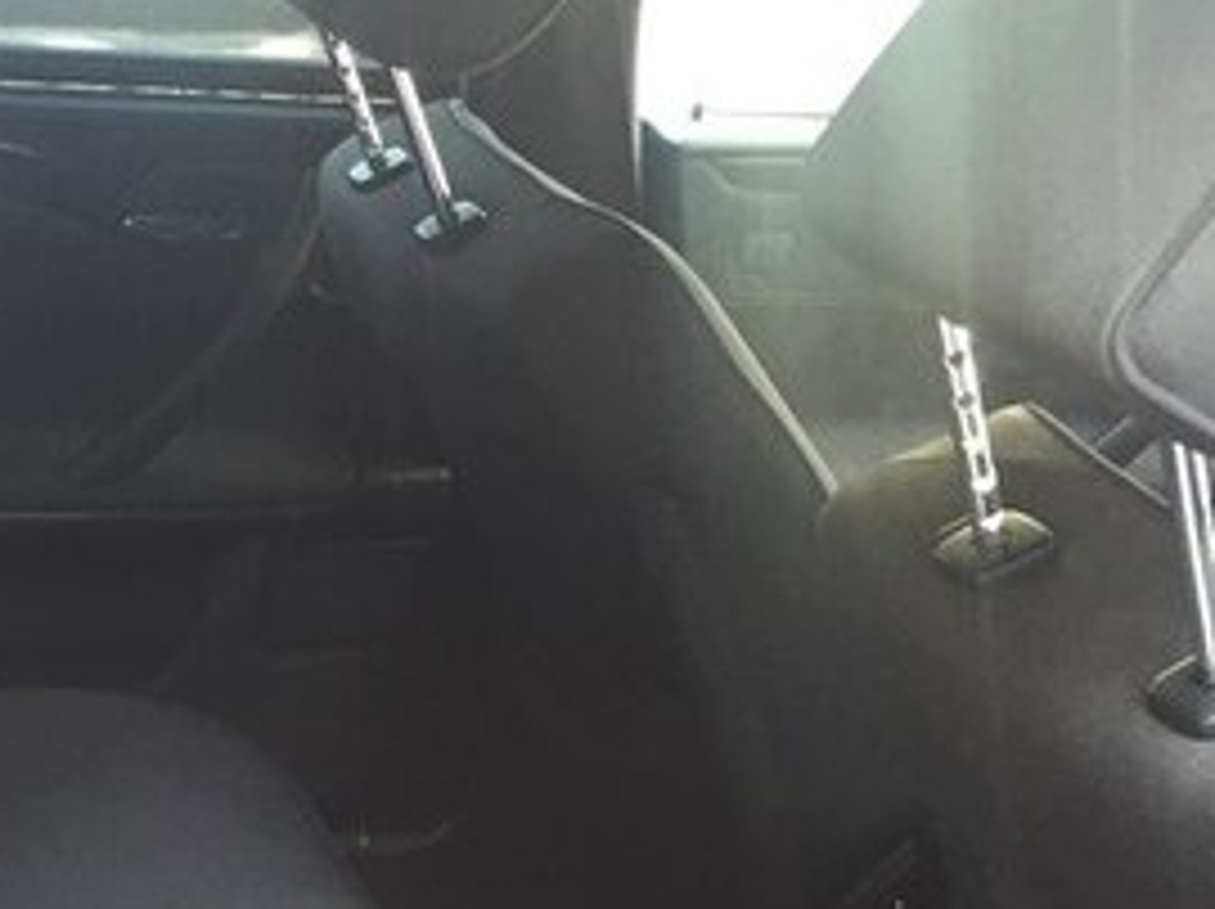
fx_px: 2490
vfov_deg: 19.4
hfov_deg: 27.0
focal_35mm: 71
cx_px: 270
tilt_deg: -28.7
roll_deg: -11.6
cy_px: 1100
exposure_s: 1/33
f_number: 2.2
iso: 64
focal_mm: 4.15
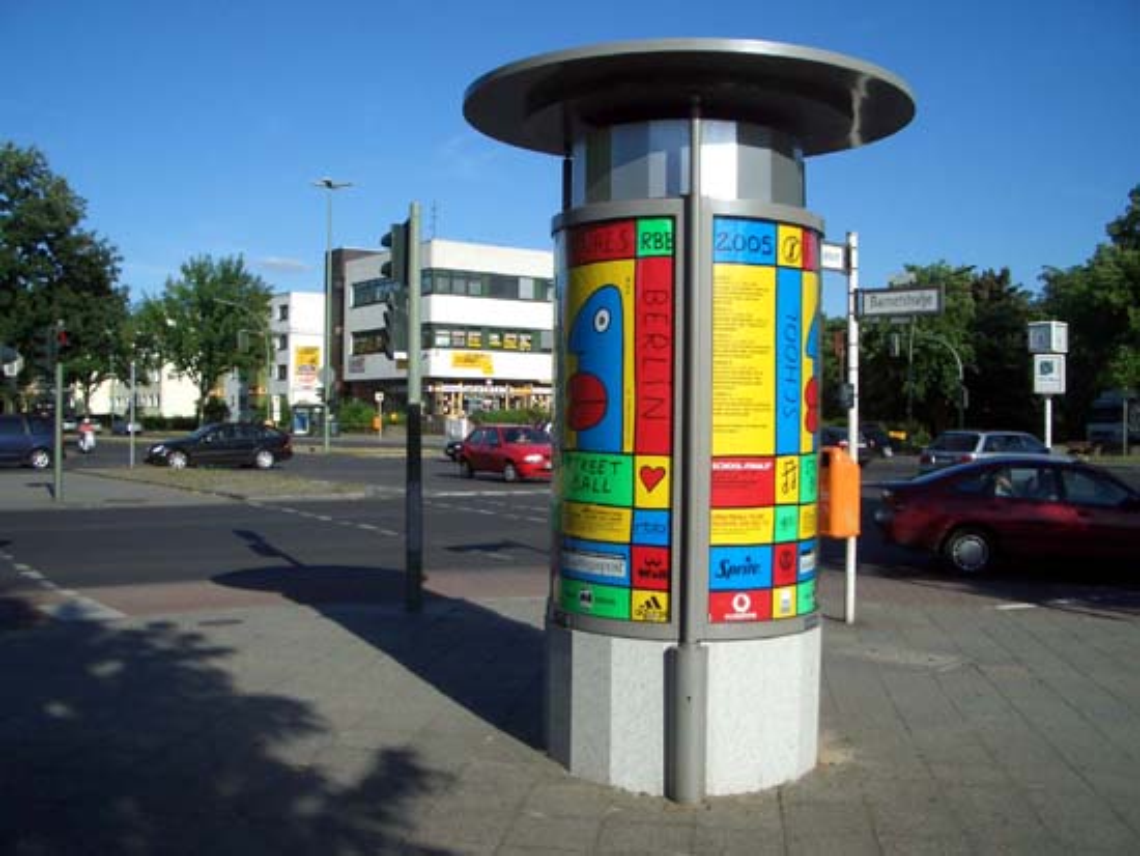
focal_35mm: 35
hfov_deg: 52.6
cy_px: 428
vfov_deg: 40.7
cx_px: 570
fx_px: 1153
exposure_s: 1/640
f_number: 4.3
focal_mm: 5.8
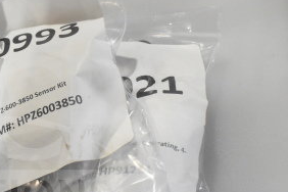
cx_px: 3
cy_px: 137
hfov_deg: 29.1
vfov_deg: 20.8
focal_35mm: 65
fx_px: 520
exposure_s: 1/320
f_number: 10
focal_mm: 20
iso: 6400
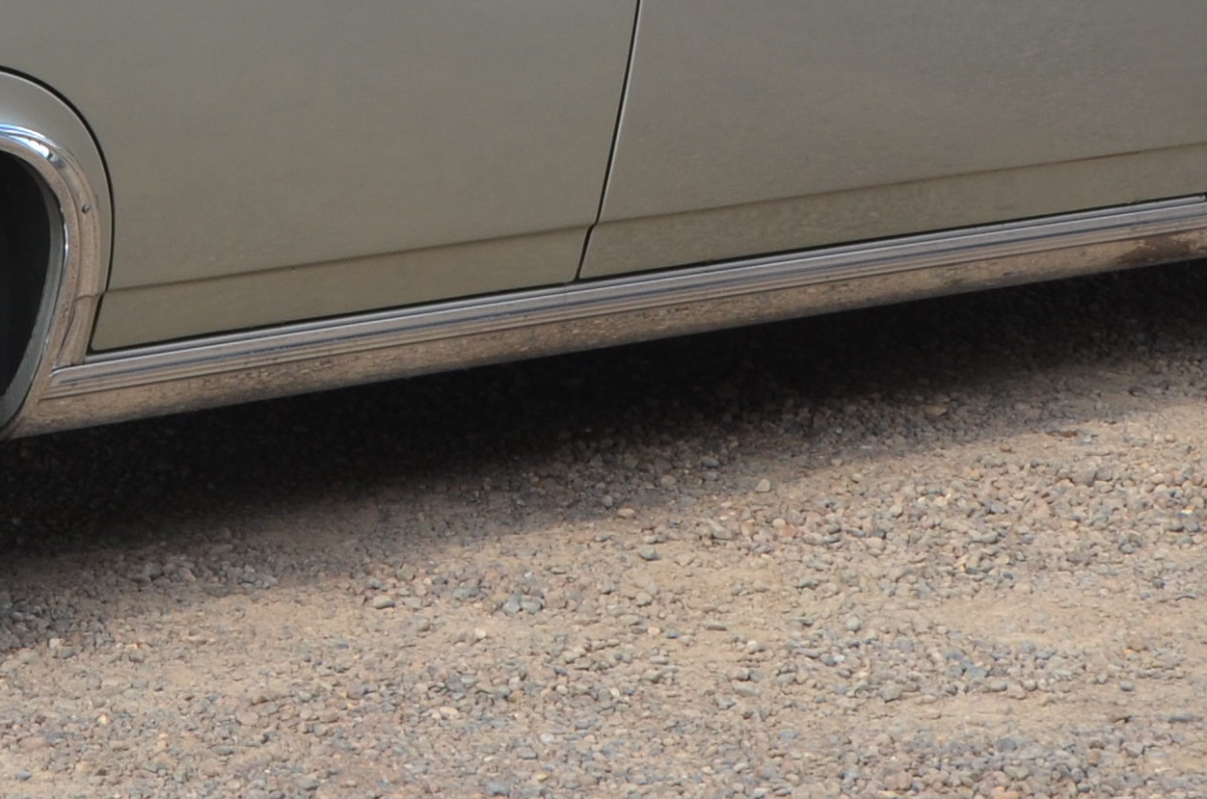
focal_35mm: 189
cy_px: -244
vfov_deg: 7.2
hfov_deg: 10.8
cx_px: 13
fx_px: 6323
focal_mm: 32
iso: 200
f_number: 7.1
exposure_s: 1/200
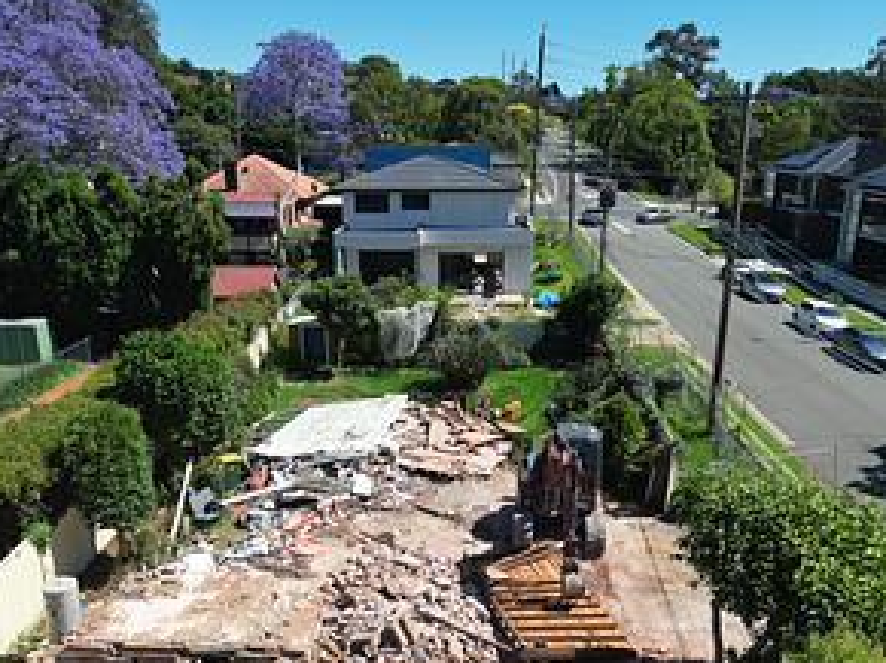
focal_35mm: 33
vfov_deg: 42.4
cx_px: 448
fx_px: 844
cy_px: 432
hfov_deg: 55.4
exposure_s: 1/2500
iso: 100
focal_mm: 6.72
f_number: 1.7
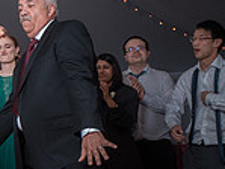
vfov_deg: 13.6
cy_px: 111
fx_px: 709
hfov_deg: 17.0
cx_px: -63
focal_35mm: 109
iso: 2000
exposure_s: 1/100
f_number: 5.6
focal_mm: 26
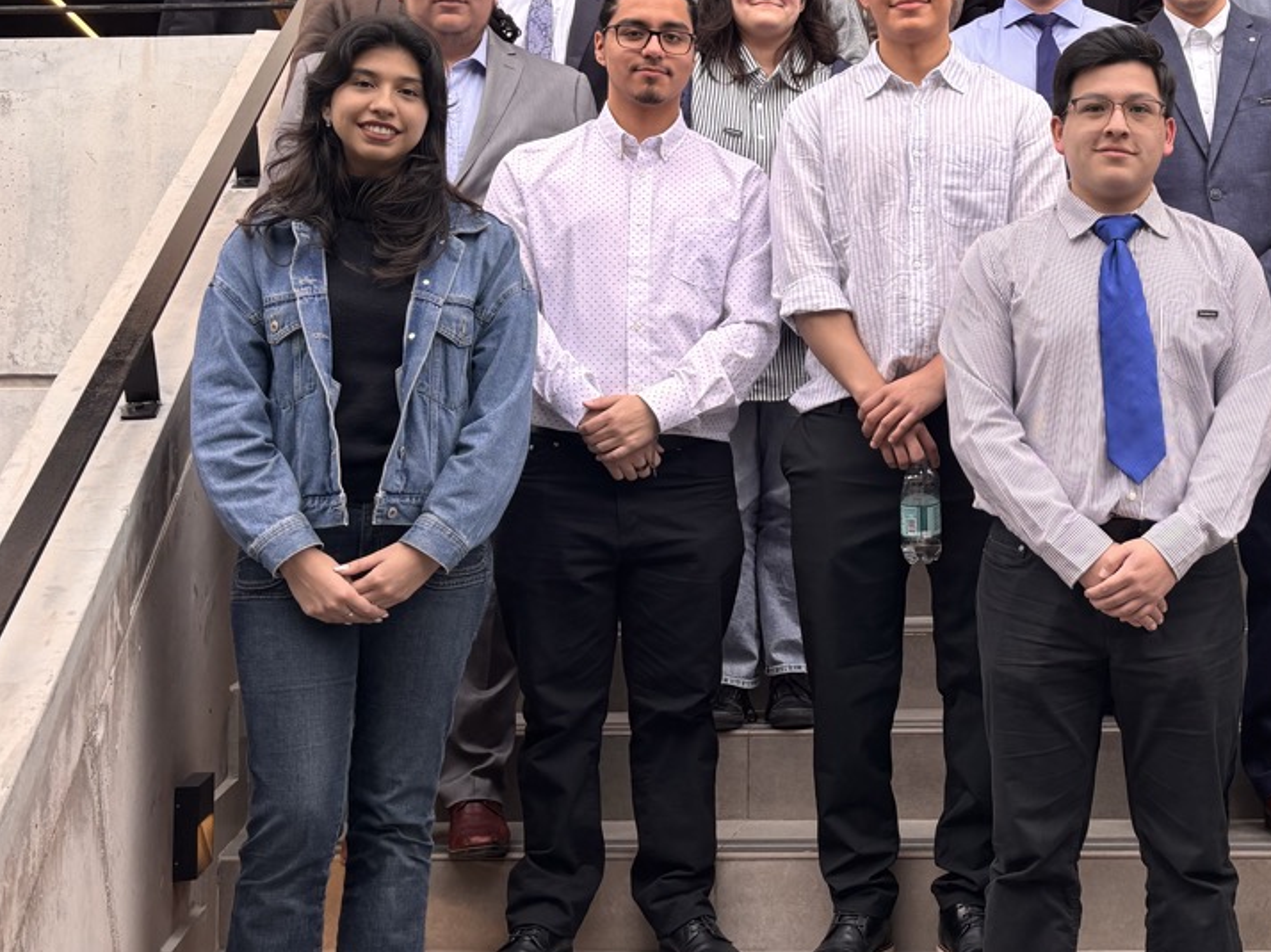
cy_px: 311
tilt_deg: +4.8
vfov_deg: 28.3
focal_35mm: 51
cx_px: 1032
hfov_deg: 36.1
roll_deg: +0.0
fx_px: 1872
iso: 50
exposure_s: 1/350
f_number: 1.6
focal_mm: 5.96
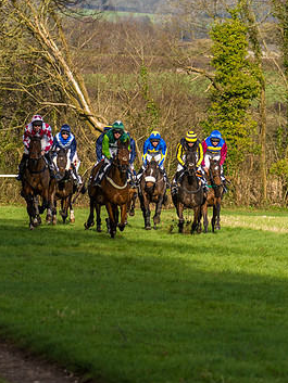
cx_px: 123
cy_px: 201
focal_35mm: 463
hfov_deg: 3.2
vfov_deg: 4.3
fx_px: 5133
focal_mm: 157
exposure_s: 1/1250
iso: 200
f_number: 4
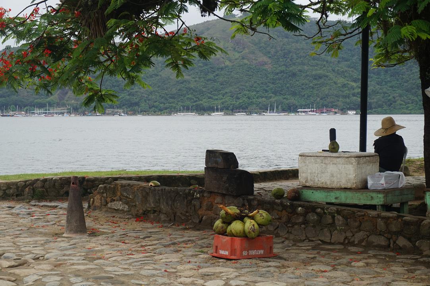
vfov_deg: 18.2
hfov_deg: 27.0
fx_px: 895
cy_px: 143
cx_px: 215
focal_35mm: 75
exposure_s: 1/100
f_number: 6.3
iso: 100
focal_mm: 50
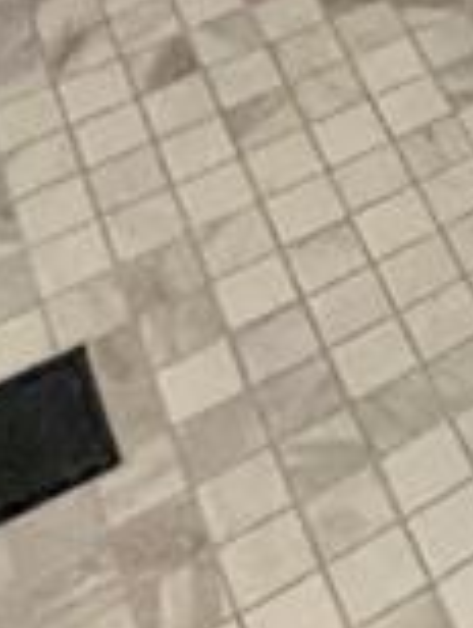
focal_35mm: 109
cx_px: 1028
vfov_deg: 12.3
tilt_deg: -10.5
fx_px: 1980
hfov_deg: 11.8
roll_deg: -2.5
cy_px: -1056
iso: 320
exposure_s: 1/60
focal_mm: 2.22
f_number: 2.2
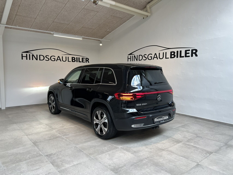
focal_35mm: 26
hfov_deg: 67.3
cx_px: 116
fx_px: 175
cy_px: 88
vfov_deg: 53.1
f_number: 1.5
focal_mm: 5.7
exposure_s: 1/120
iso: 40
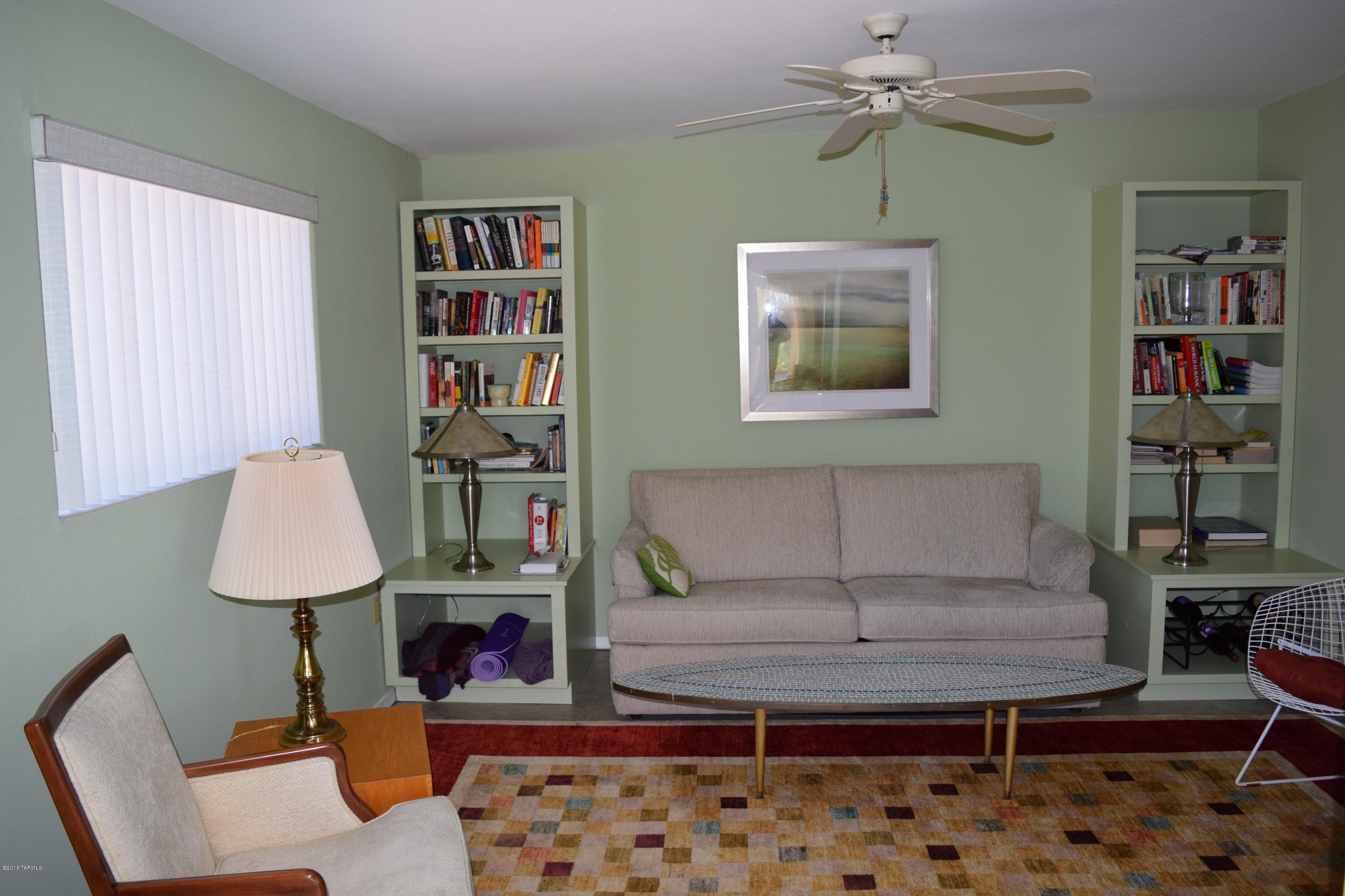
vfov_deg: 47.9
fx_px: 1009
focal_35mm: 27
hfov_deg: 67.4
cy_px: 448
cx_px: 672
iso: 800
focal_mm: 18
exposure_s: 1/80
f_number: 4.5
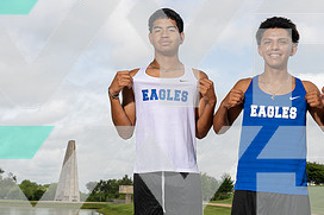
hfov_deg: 31.0
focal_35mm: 64
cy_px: 189
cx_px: 233
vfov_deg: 20.8
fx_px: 576
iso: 100
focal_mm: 30
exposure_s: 1/250
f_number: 8
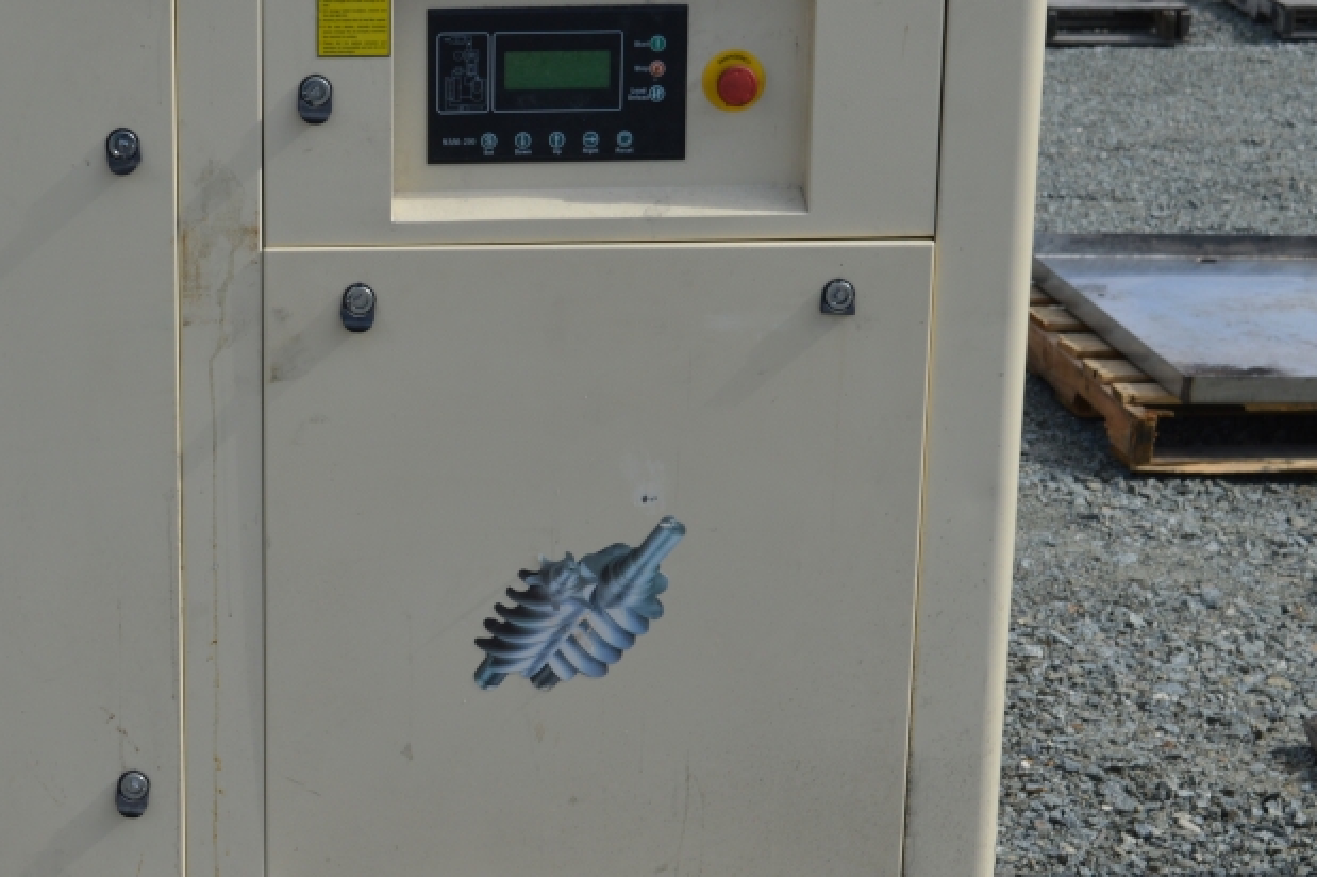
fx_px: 3101
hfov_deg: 23.6
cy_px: 440
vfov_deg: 16.1
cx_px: 255
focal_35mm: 85
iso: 100
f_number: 8
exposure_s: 1/250
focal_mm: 35
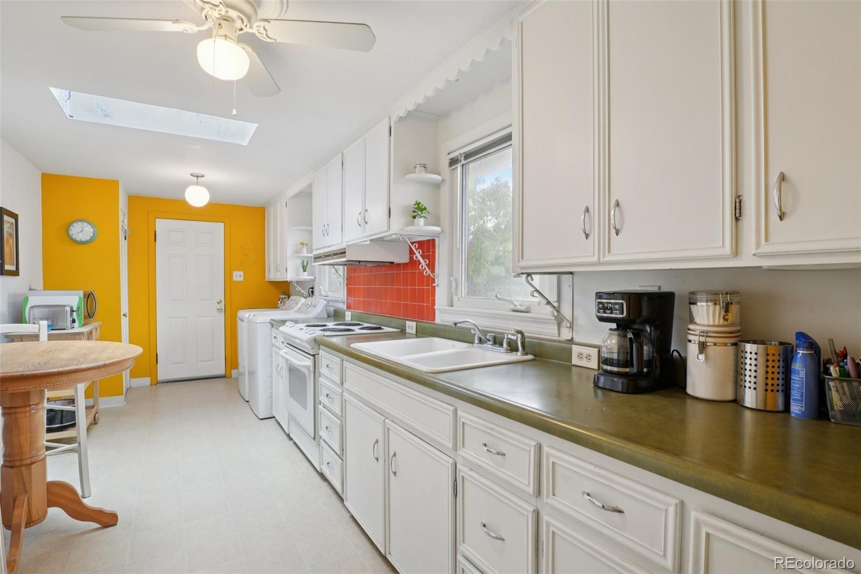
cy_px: 287
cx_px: 430
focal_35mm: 16
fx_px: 395
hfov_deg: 95.0
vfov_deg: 72.0
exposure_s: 1/20
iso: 800
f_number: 8
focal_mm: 11
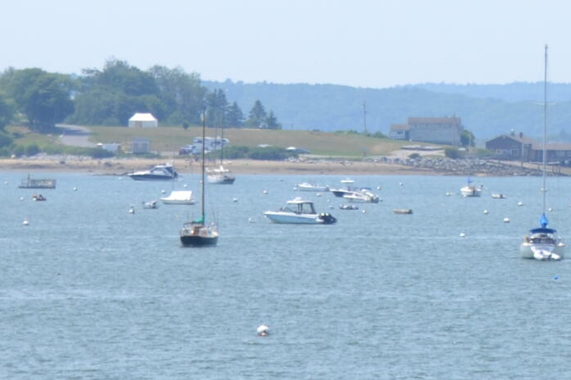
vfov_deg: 3.9
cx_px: 780
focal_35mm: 353
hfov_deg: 5.8
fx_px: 5600
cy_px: -279
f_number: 8
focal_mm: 55
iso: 100
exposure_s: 1/250
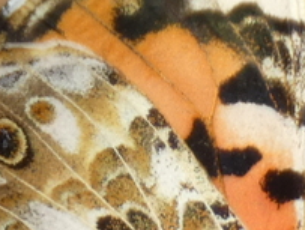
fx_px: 21608
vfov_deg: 0.6
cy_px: 171
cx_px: 216
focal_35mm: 2448
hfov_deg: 0.8
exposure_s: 1/100
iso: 100
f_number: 5.6
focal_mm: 104.7
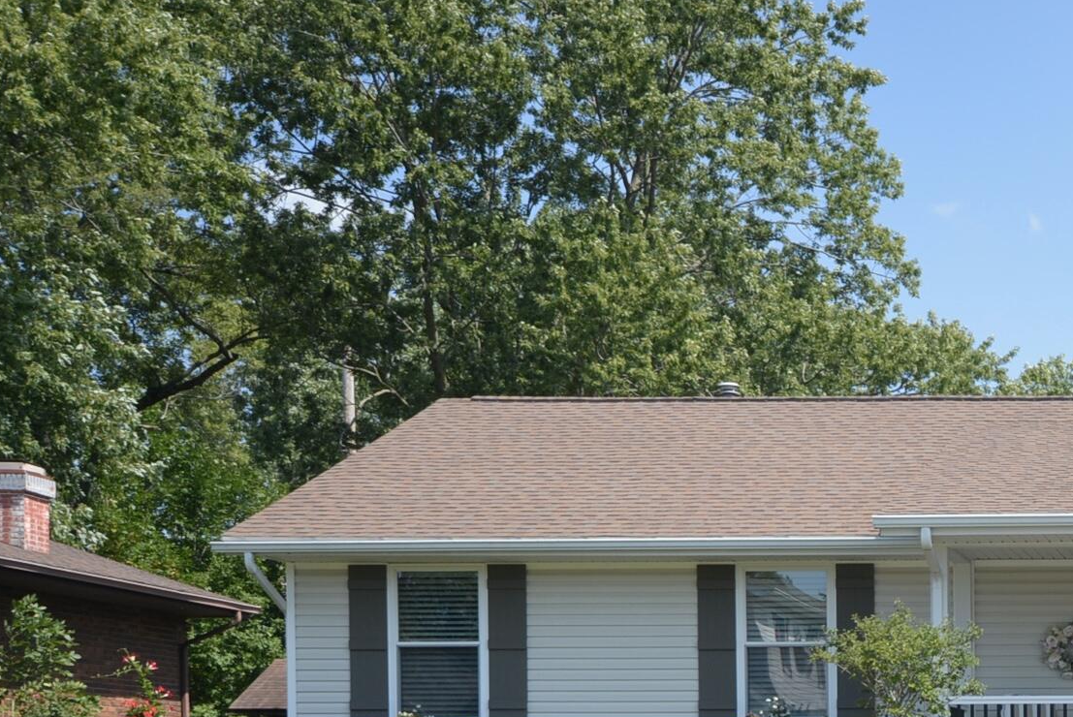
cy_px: 723
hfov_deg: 27.8
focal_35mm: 64
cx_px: 1265
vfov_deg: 20.6
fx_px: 1909
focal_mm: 18
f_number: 8
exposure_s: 1/250
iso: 140
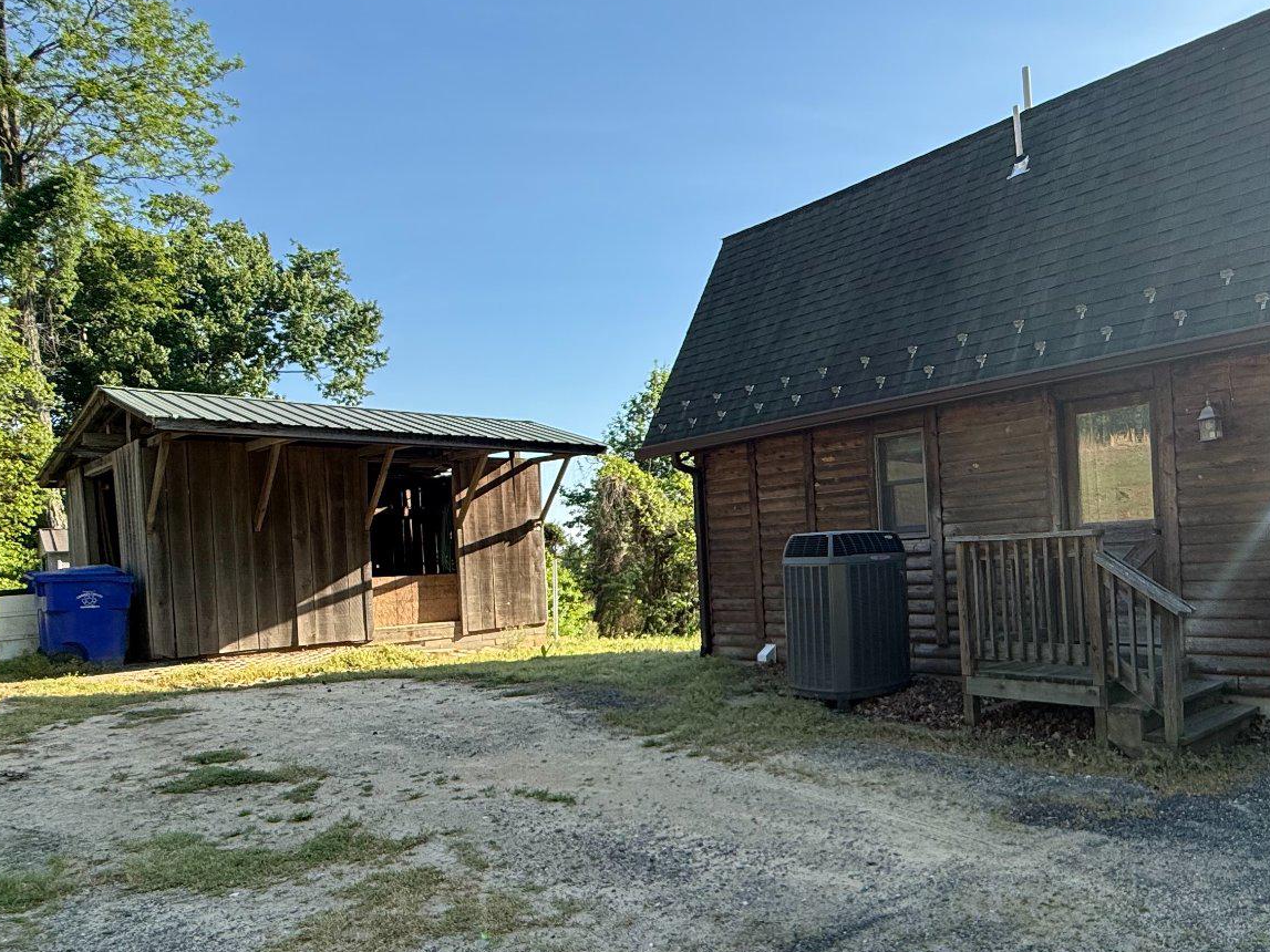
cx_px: 962
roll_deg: +2.8
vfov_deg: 54.6
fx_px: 917
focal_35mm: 25
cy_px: 550
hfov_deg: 64.9
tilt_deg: +0.1
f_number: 2.2
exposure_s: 1/672
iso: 50
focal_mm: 2.22
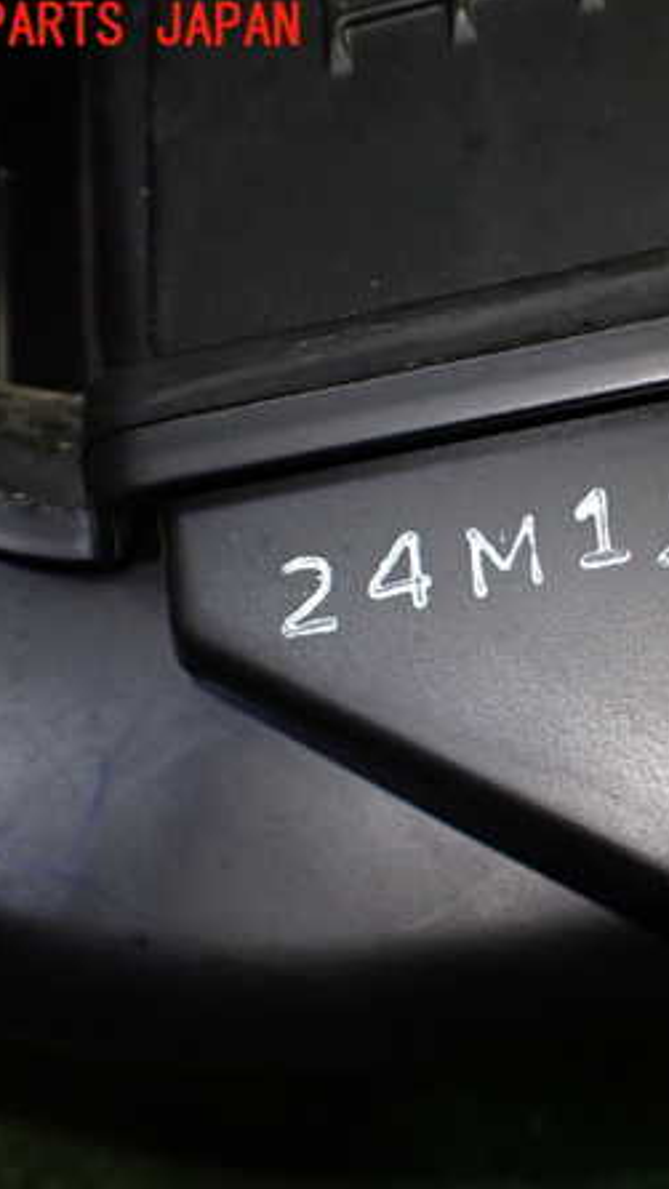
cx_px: 616
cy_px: 594
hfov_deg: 26.1
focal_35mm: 44
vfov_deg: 46.4
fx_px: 1387
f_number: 2.3
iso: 320
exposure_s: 1/125
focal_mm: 5.4
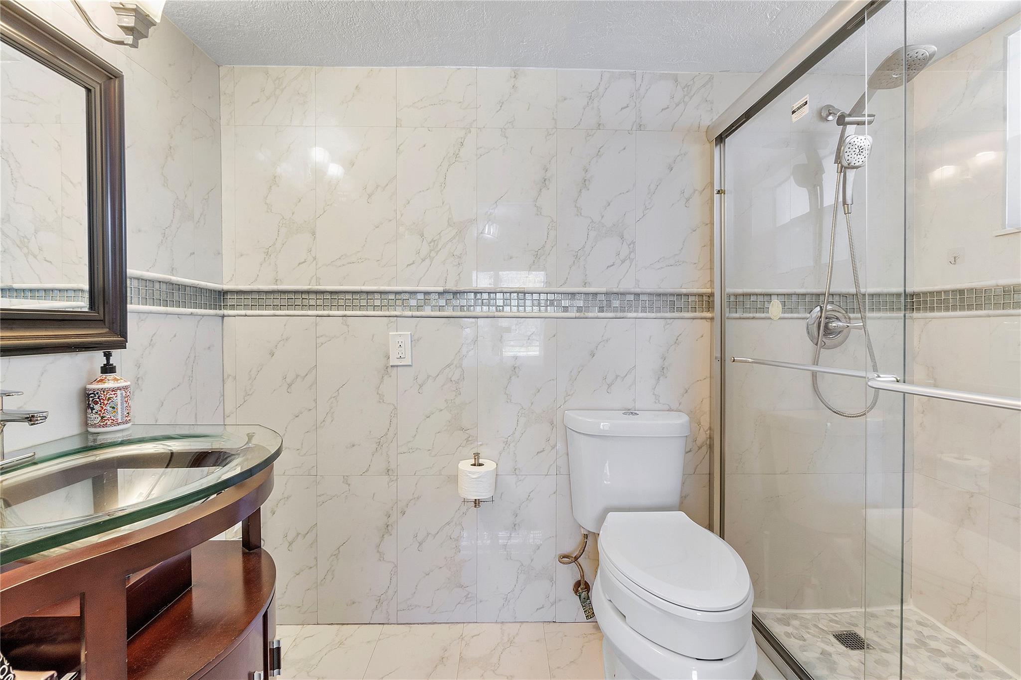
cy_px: 340
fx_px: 425
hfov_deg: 100.4
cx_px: 510
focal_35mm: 15
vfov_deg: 77.3
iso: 160
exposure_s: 1/4
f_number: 11
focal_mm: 10
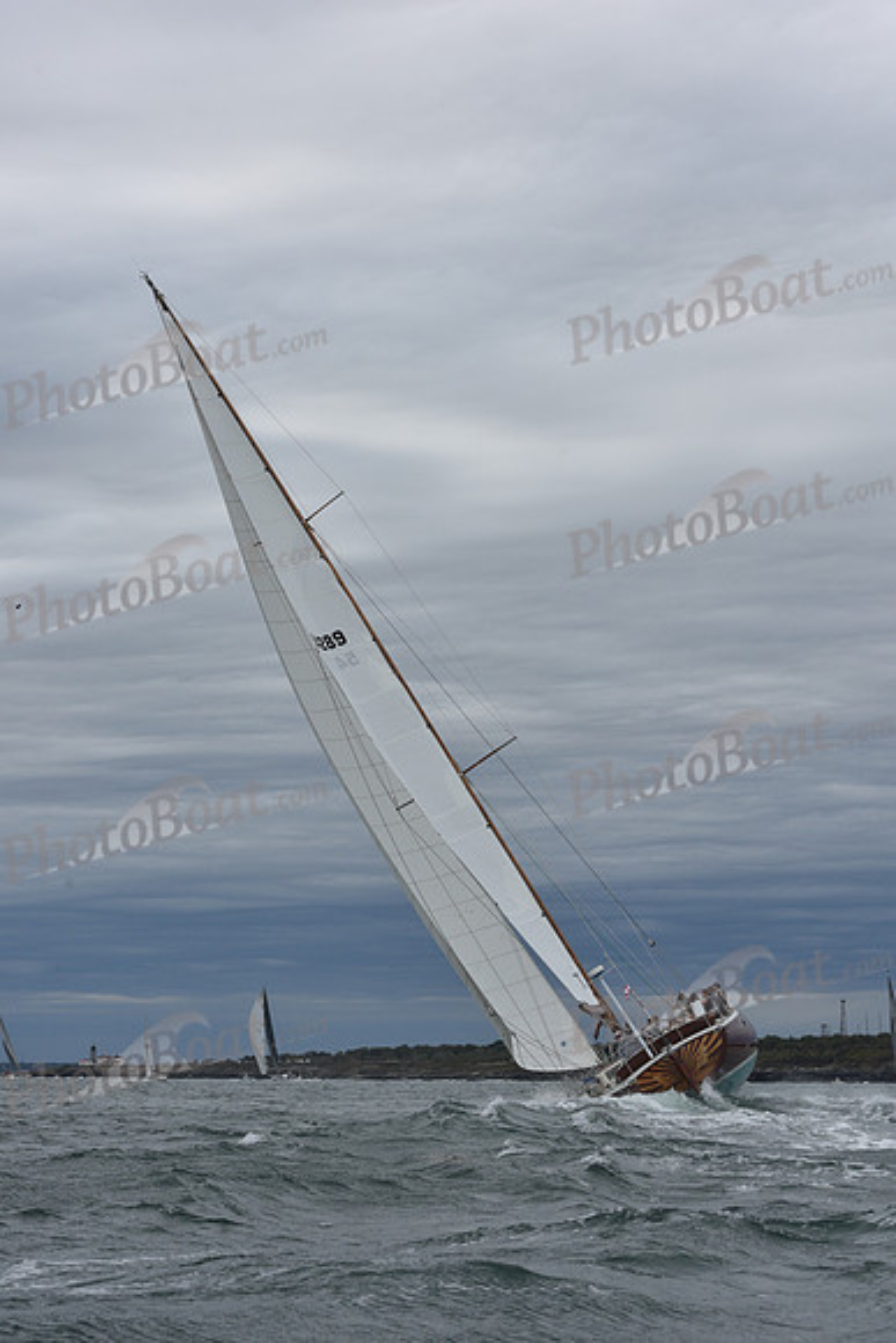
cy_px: 672
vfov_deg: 28.8
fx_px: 2612
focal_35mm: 70
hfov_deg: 19.5
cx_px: 448
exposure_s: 1/1000
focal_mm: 70
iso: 320
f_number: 10
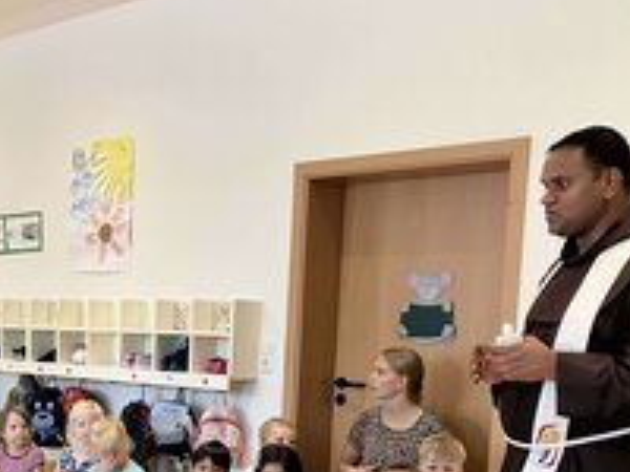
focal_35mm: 56
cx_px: 88
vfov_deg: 25.1
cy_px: 447
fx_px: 1019
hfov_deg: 32.9
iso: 125
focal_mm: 3.99
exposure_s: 1/50
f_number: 1.8
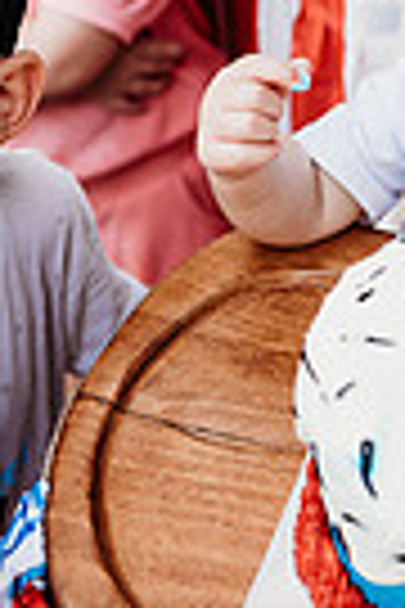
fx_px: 1350
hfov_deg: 15.9
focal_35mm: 80
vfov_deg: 23.9
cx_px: 580
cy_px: -45
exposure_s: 1/200
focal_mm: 24
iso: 400
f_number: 2.5
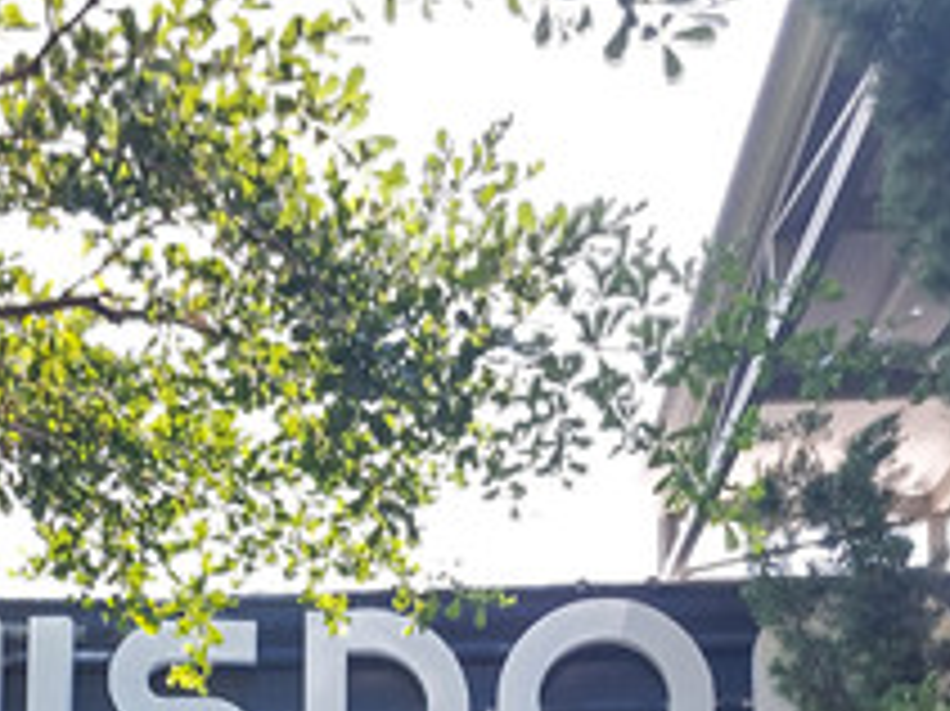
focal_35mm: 76
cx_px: 207
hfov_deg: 25.3
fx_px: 2085
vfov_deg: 18.1
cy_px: 927
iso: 25
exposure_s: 1/138
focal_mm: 5.23
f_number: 1.8
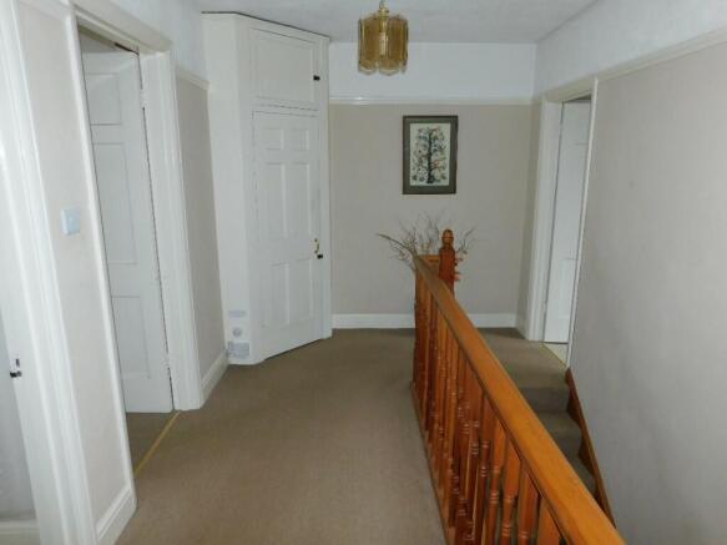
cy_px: 272
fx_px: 483
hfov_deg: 73.9
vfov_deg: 58.9
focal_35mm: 23
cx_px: 364
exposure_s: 1/30
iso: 200
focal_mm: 4
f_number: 3
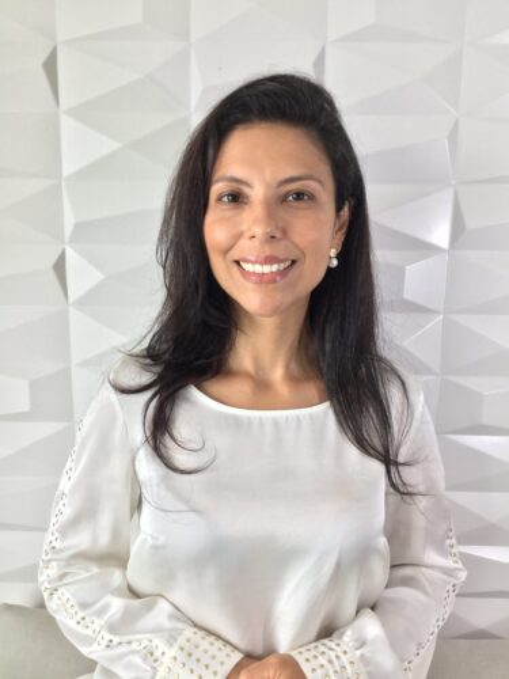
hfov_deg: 45.4
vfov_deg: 58.4
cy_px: 340
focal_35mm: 31
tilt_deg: -11.6
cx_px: 254
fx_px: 608
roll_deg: -1.6
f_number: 2.4
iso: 32
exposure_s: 1/30
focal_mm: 3.3
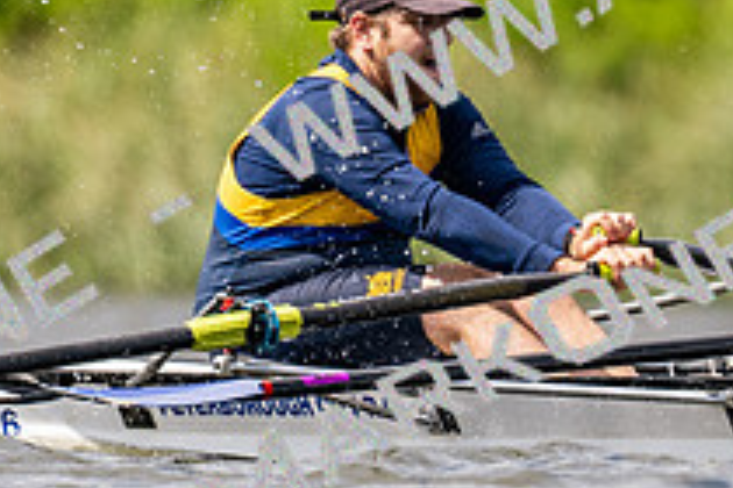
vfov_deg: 0.6
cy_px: 192
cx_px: 677
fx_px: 50573
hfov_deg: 0.8
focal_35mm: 2484
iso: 280
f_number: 4
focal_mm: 600
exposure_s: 1/2500
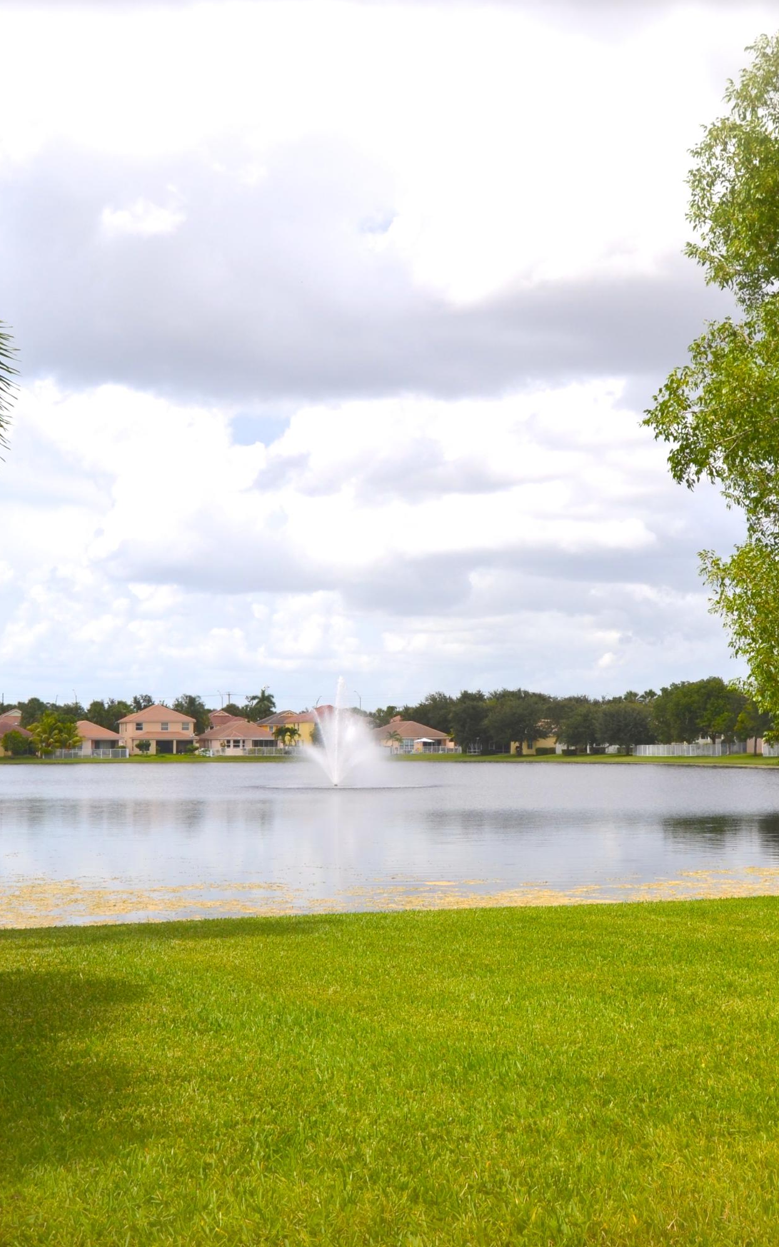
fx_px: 1563
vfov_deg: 43.5
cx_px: 481
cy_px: 623
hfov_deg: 27.9
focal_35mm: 46
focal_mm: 20
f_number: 9
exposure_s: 1/320
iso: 100
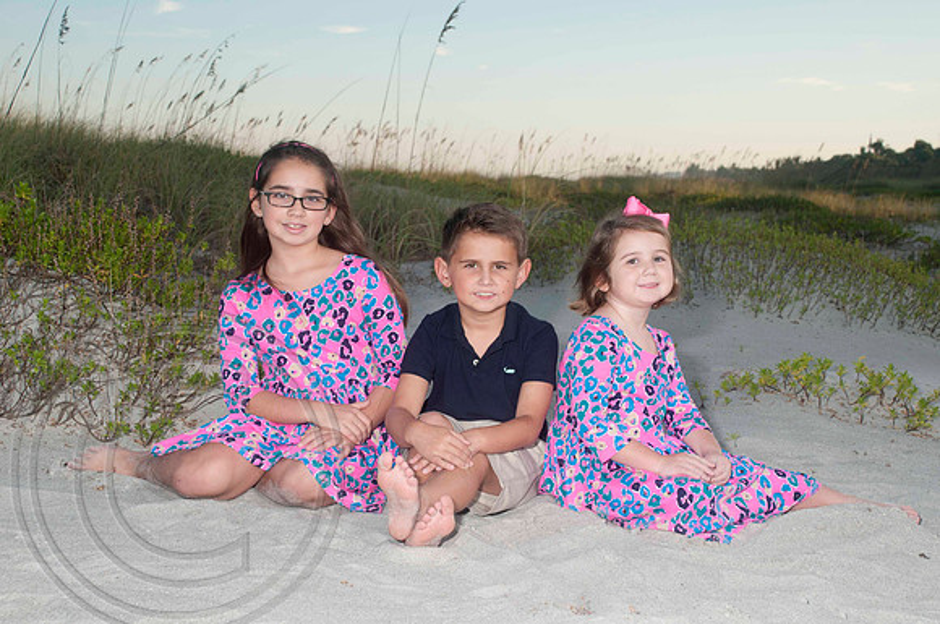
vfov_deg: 23.7
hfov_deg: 35.1
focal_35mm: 57
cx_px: 470
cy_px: 312
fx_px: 1486
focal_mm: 38
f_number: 8
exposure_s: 1/160
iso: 100
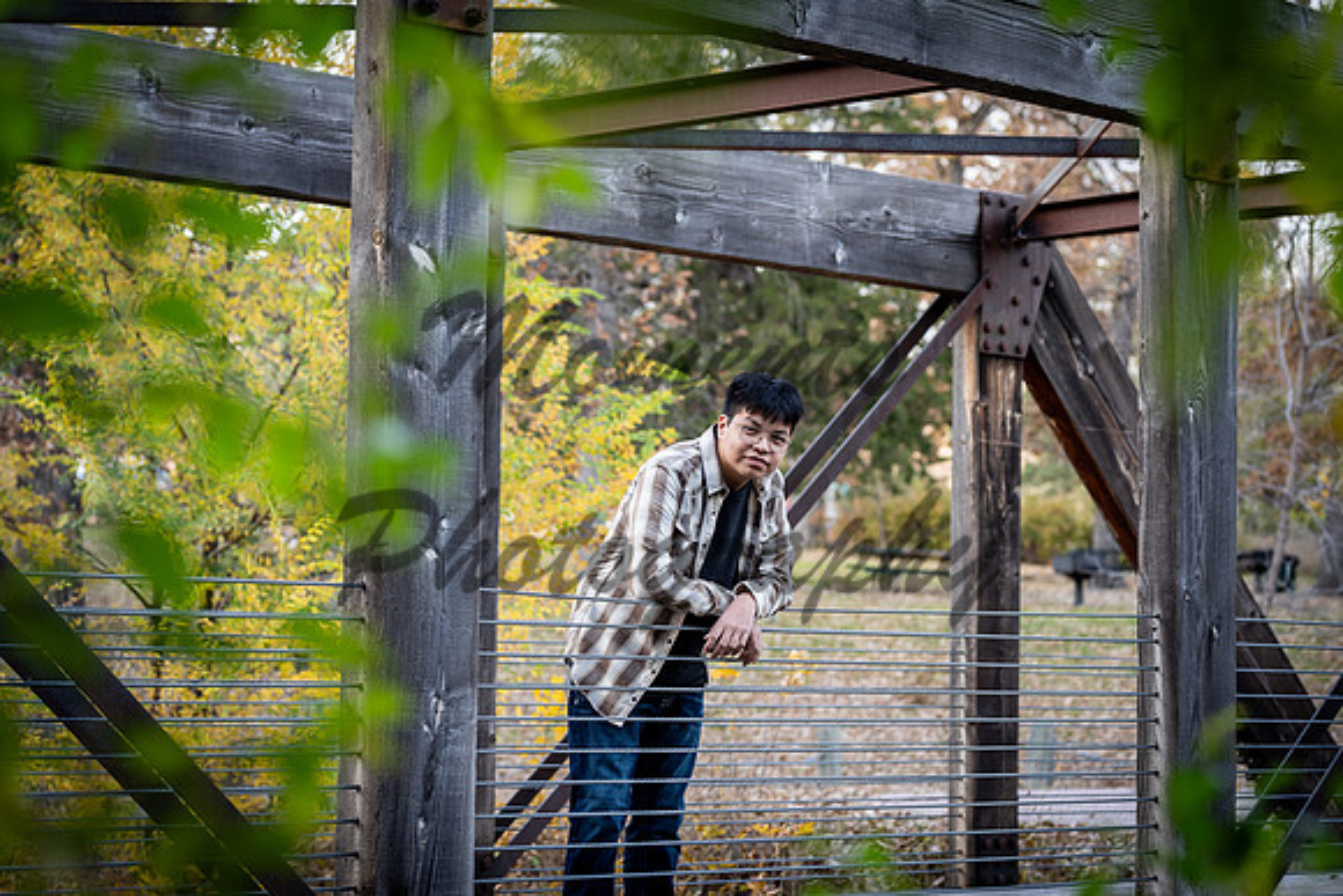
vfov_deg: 15.0
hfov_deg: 22.3
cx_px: 672
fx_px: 3401
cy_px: 448
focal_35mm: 91
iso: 200
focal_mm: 85
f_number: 3.5
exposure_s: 1/125
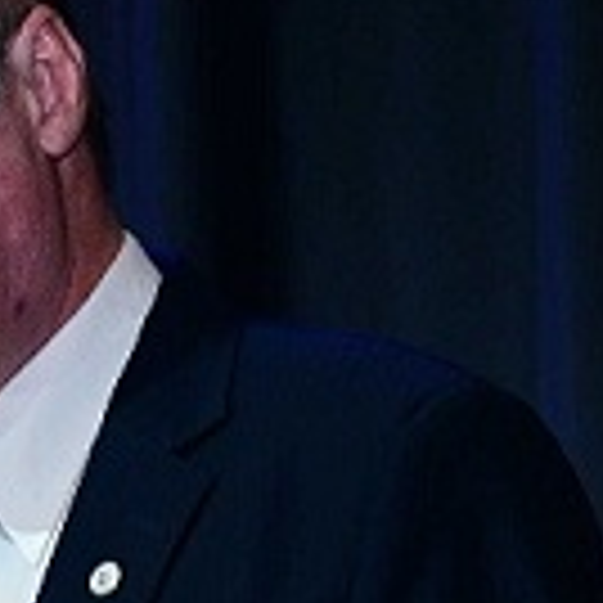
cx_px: -396
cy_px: 290
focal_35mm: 323
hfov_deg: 5.4
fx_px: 6366
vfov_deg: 5.4
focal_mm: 85
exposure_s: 1/60
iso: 4000
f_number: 5
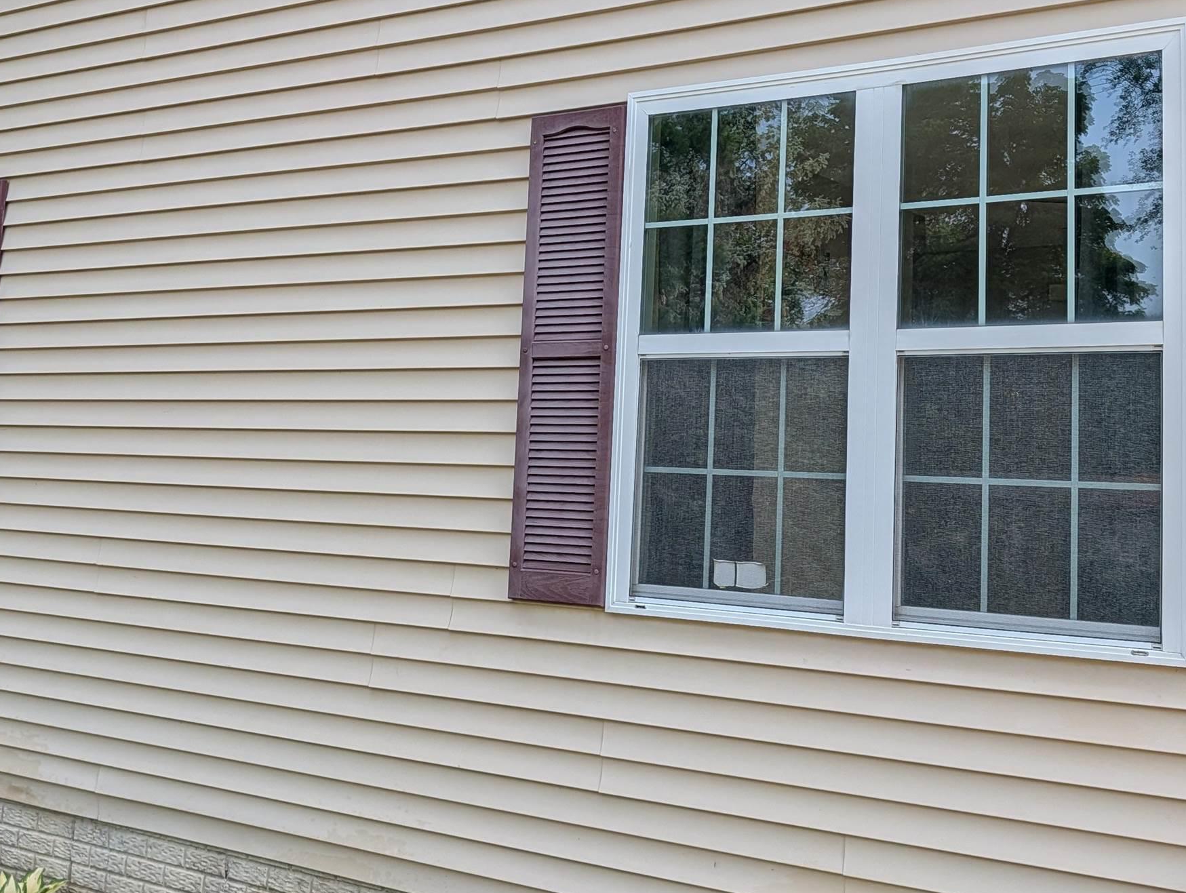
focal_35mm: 42
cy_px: 300
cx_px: 641
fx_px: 1441
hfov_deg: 44.7
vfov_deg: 34.1
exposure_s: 1/552
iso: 25
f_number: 1.68
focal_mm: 6.9
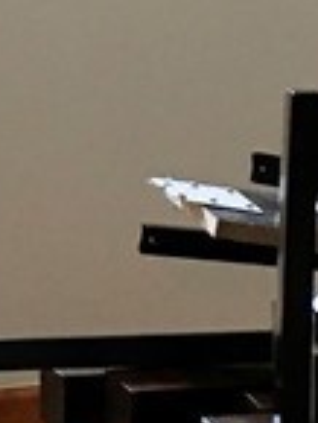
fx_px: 2507
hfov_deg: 7.0
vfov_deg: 9.5
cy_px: -55
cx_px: -327
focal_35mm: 205
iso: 80
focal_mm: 4.15
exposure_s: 1/30
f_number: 2.2
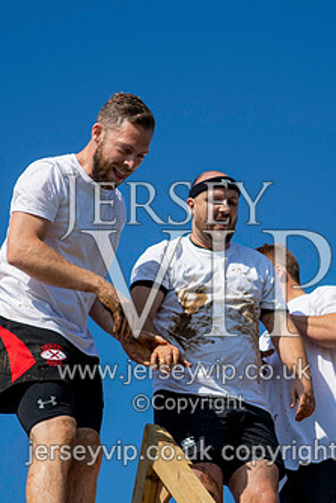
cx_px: 193
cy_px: 320
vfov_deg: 12.3
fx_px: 2335
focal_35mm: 167
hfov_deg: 8.2
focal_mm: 55
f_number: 3.2
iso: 100
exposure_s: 1/2000
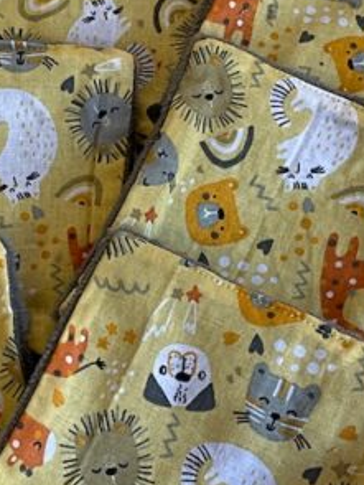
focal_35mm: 101
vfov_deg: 19.3
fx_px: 1414
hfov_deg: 14.6
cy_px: 106
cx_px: 68
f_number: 1.8
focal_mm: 3
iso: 20
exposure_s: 1/100
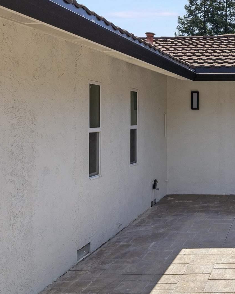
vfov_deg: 40.1
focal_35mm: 46
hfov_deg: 28.5
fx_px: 401
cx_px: 281
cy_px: 139
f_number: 7.1
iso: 320
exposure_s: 1/200
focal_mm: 16.8
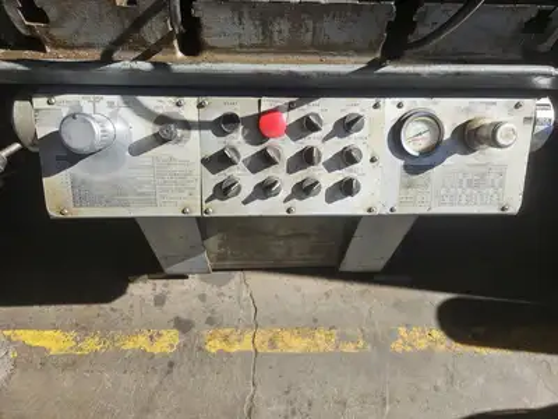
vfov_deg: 58.9
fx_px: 371
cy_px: 210
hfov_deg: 73.9
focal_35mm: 23
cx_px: 279
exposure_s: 1/773
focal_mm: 5.4
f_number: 1.8
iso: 25
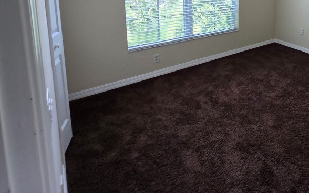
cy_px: 3
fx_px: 202
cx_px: 266
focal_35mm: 24
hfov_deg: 64.8
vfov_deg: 44.0
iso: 100
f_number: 2.2
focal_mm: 2.2
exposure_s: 1/60
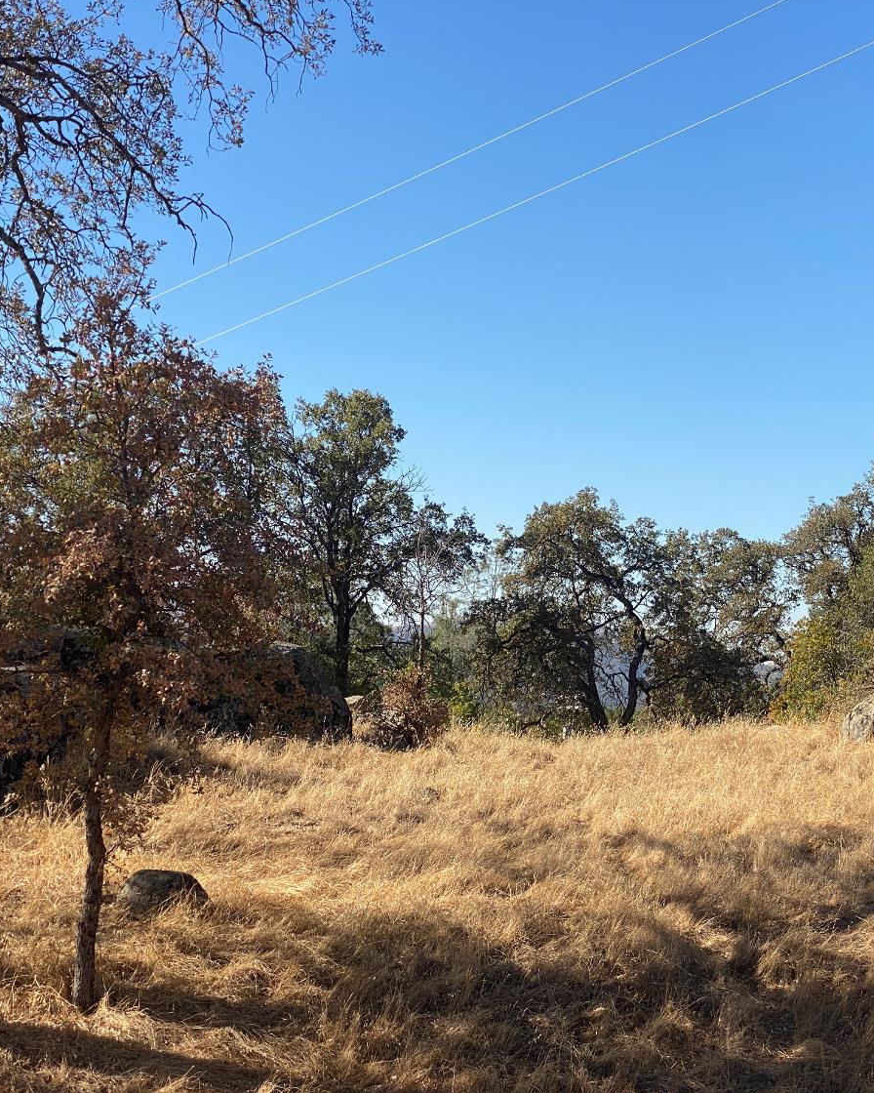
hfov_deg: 22.3
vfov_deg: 27.9
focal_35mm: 68
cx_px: 616
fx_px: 2199
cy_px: 545
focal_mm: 6
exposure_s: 1/1065
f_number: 2
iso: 20
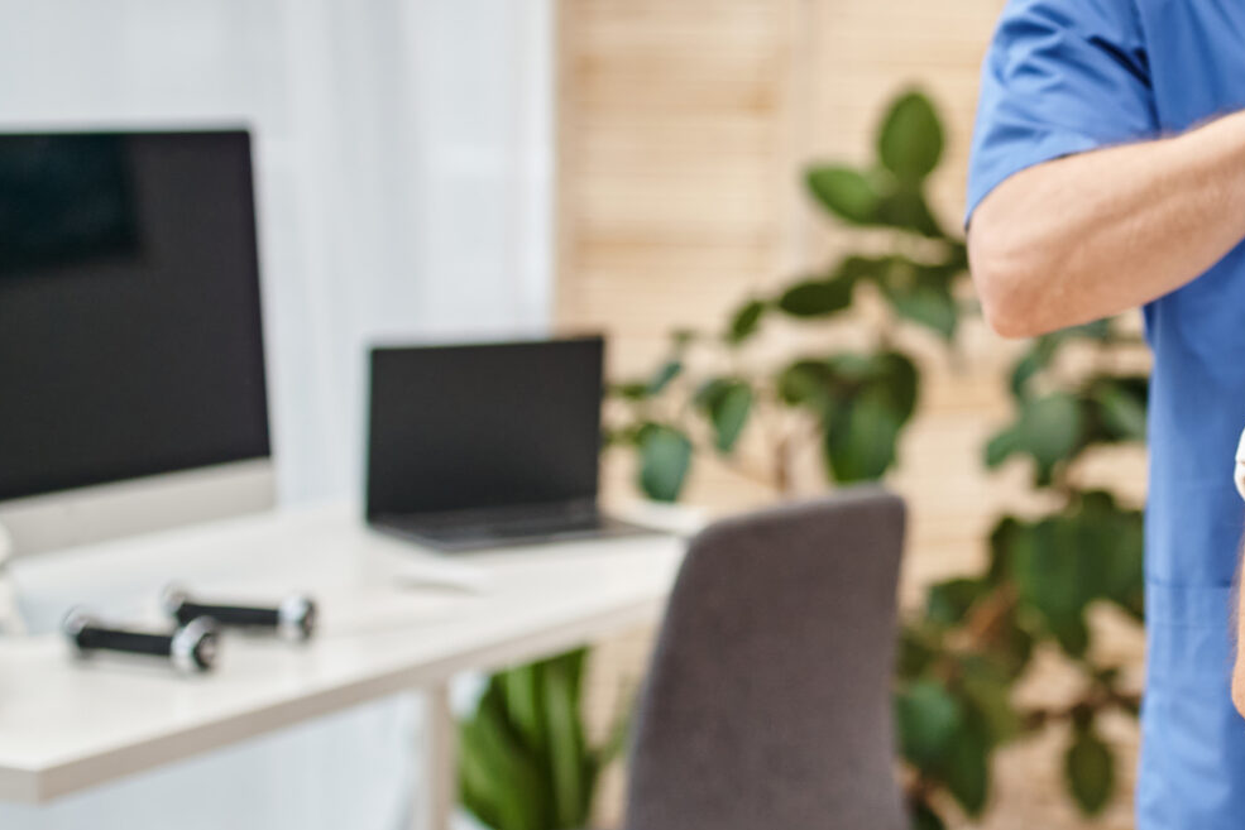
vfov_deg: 15.0
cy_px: 280
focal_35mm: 91
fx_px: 3147
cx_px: 1101
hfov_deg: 21.9
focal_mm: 35
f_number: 1.4
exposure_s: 1/250
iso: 320
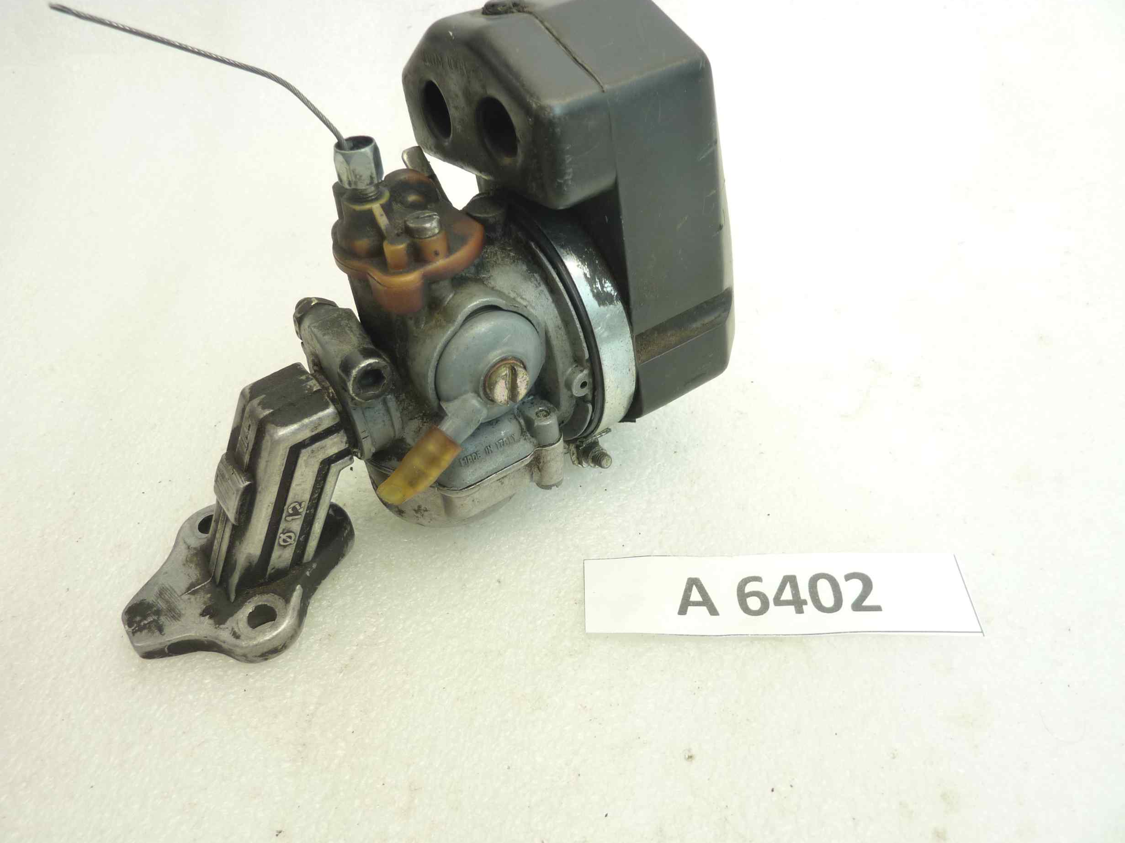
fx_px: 845
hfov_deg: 67.3
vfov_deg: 53.1
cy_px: 414
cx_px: 548
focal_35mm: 26
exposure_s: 1/13
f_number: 3.3
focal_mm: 4.1
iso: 125
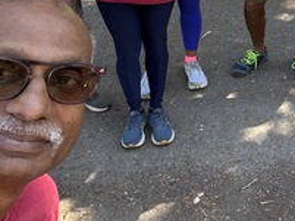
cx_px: 305
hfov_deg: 28.5
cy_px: -17
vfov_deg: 22.1
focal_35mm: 63
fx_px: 537
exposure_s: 1/121
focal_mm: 2.69
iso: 40
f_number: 1.9
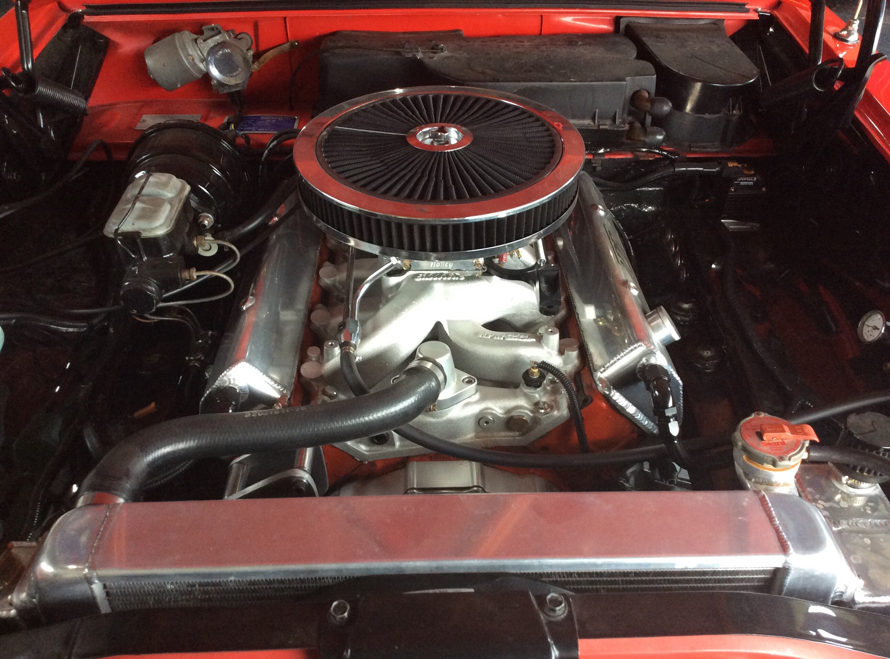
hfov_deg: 57.0
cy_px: 330
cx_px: 445
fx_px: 819
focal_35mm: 32
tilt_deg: -38.9
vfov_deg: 43.8
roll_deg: +3.4
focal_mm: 3.3
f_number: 2.4
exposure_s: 1/25
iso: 125
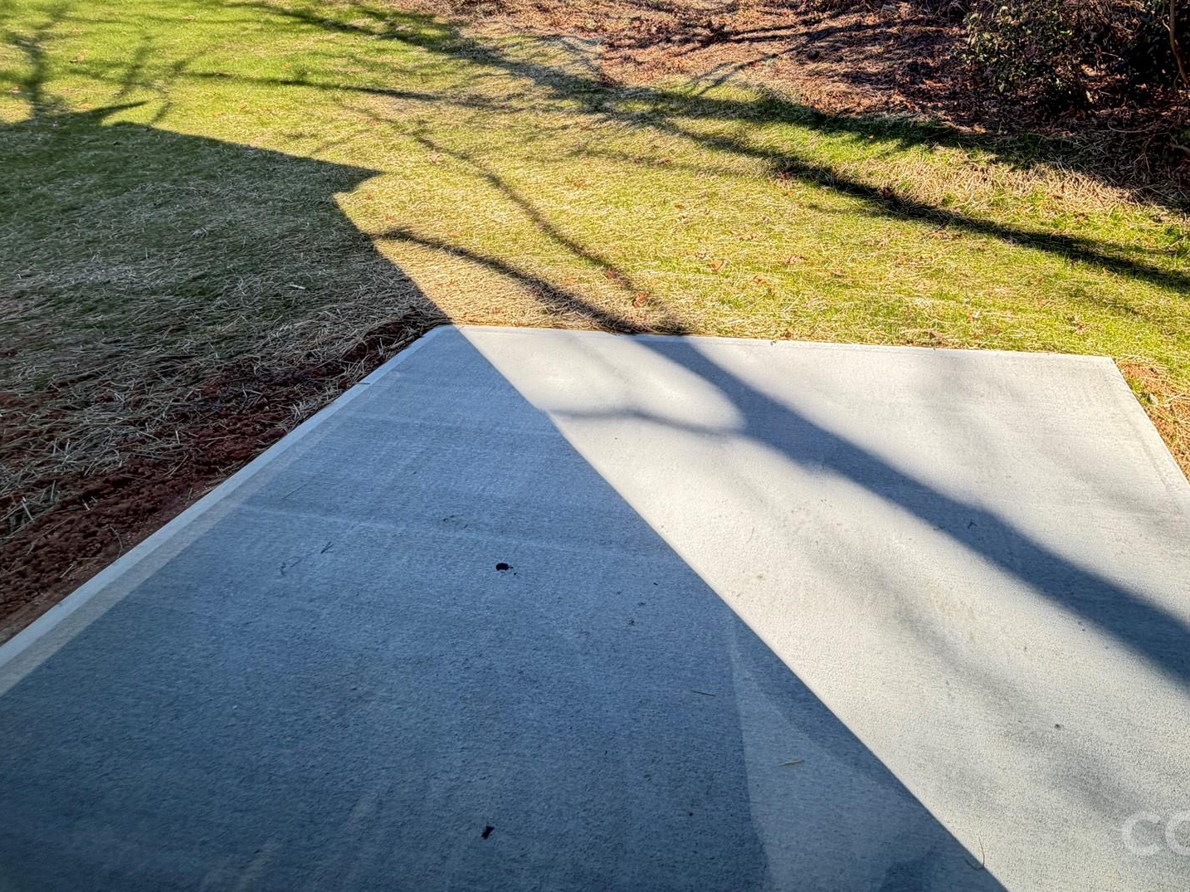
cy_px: 259
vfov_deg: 63.3
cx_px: 772
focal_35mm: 20
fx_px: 687
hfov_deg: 79.6
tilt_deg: -21.3
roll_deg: +1.6
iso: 64
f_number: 2.2
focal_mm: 2.22
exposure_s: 1/121
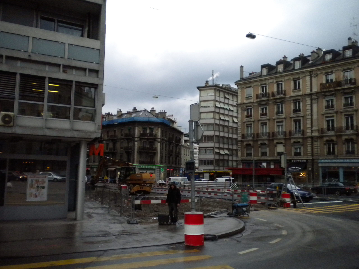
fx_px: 363
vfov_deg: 40.7
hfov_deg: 52.6
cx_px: 180
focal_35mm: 35
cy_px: 134
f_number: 3.1
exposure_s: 1/560
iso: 400
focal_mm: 6.3
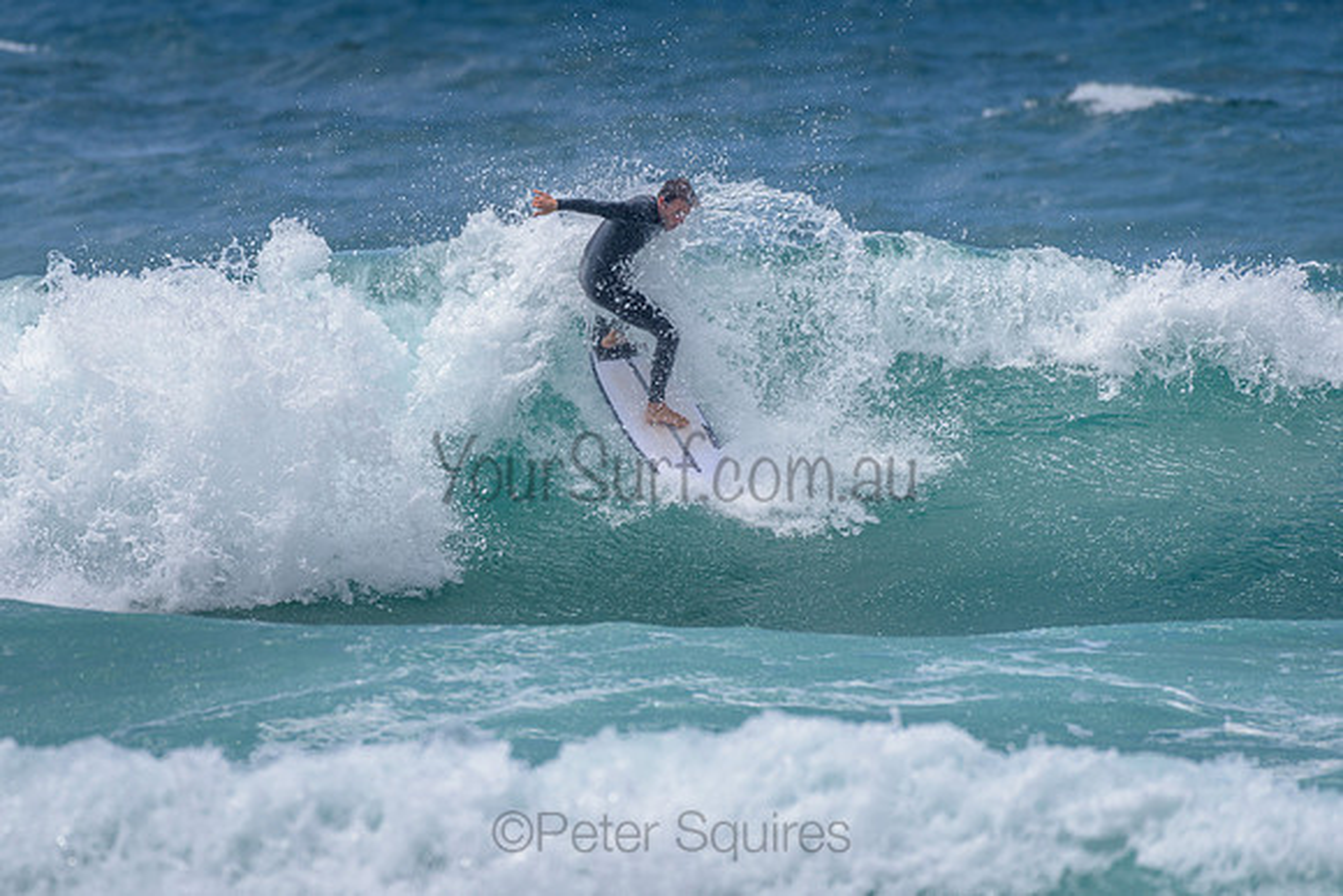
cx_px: 518
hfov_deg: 3.4
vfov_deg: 2.2
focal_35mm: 614
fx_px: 22920
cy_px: 346
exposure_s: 1/2000
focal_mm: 500
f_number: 5.6
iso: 90
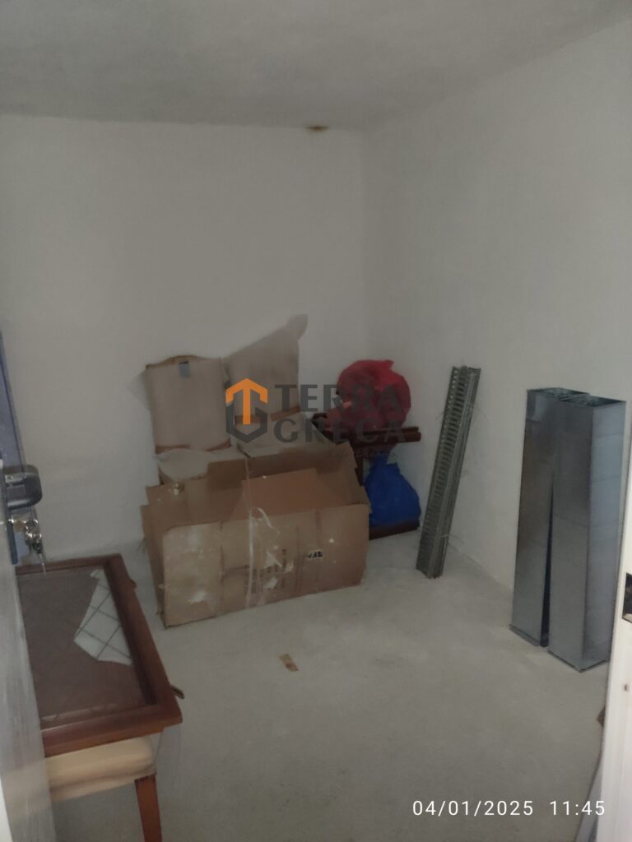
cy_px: 421
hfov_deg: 53.1
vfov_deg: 67.3
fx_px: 633
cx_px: 316
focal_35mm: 26
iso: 2391
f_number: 1.79
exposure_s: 1/17
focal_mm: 4.74
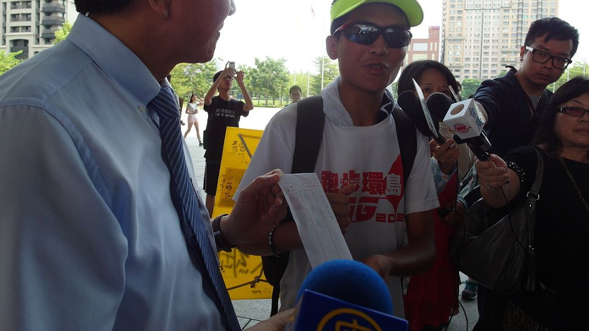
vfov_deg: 42.6
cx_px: 296
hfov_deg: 69.9
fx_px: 422
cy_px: 124
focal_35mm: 27
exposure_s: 1/350
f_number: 2.8
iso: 80
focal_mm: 5.2
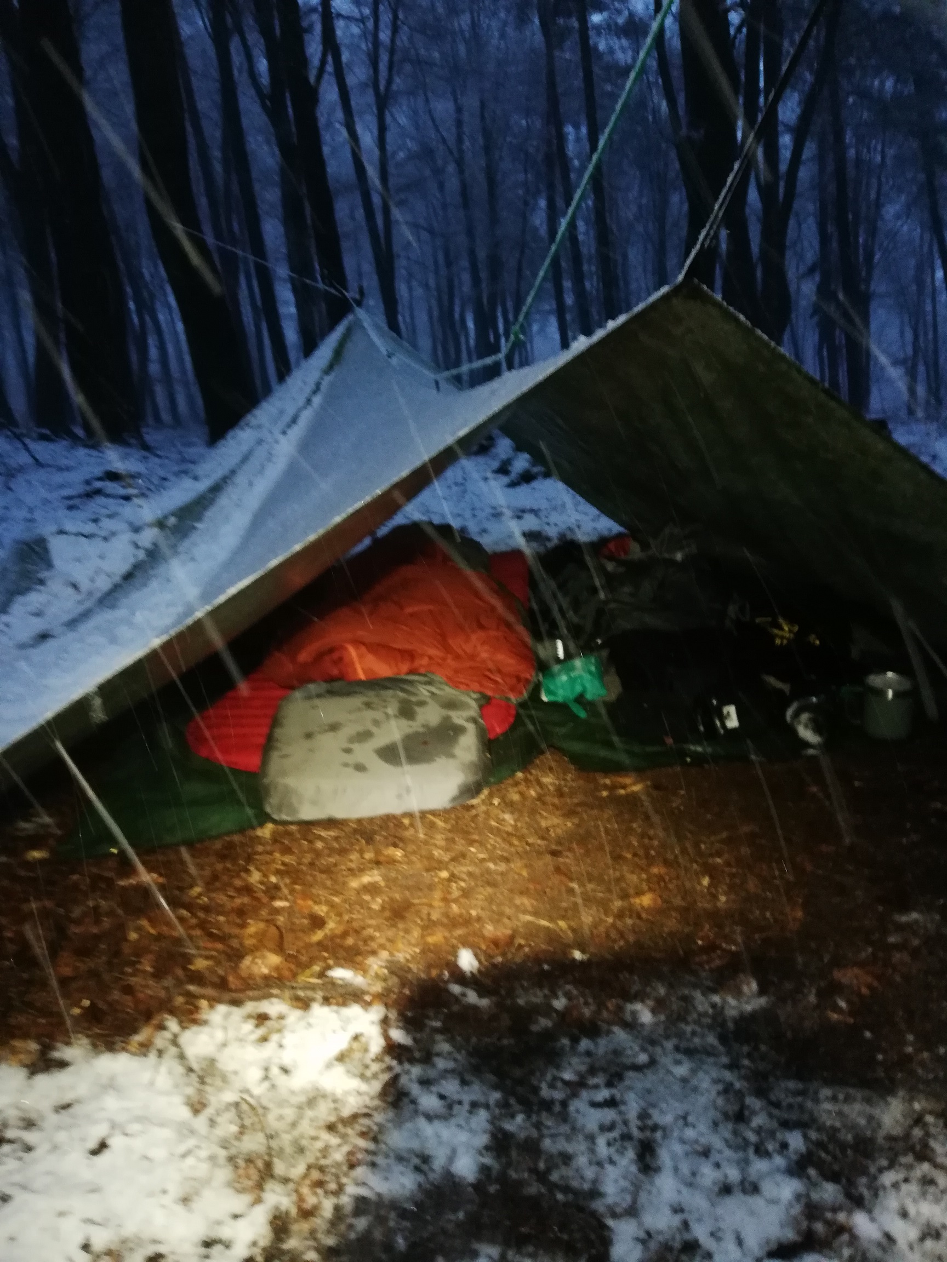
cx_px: 474
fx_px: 985
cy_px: 631
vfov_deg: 65.3
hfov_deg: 51.4
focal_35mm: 27
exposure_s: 1/20
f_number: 2.2
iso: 400
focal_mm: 3.81
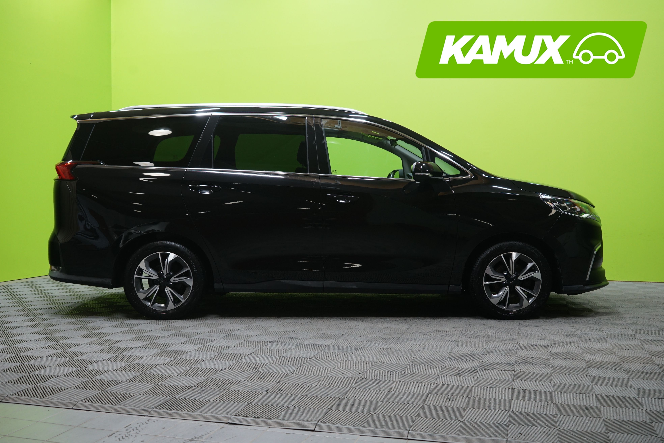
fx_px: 701
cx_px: 332
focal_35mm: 38
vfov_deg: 35.1
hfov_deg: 50.7
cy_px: 222
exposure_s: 1/20
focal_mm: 38
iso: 800
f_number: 5.6
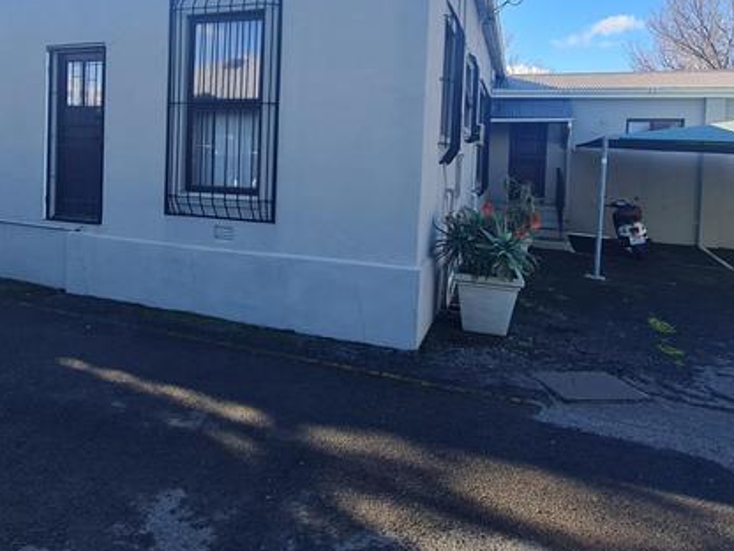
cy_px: 175
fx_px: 530
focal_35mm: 25
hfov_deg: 69.0
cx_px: 309
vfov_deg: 53.6
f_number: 2.2
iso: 50
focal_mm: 1.74
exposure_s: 1/512
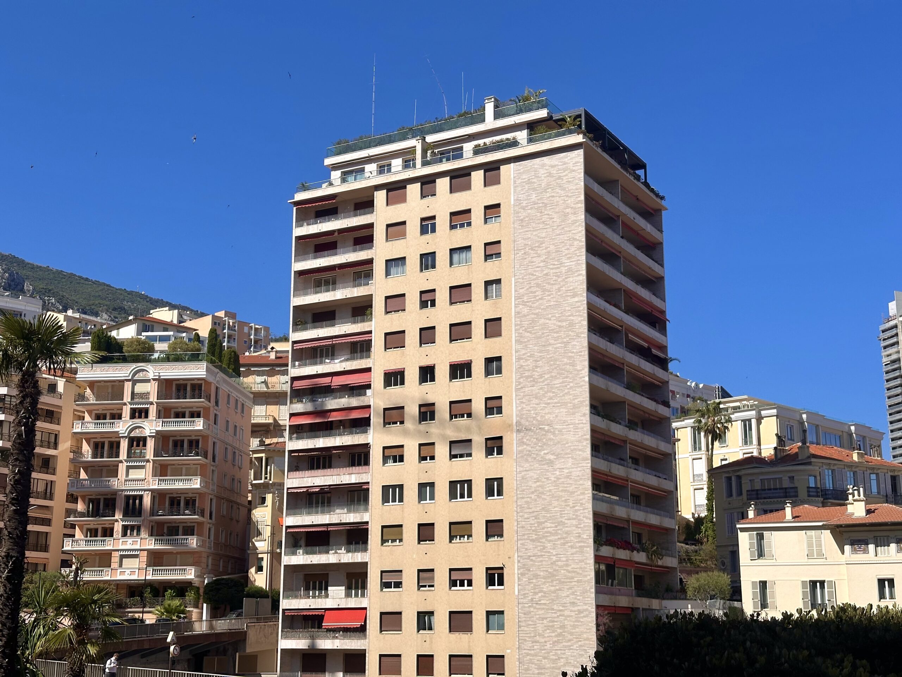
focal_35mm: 48
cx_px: 451
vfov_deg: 30.3
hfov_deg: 39.7
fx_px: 1251
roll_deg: +0.3
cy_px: 338
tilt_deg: +13.2
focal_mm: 6.86
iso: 64
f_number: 1.78
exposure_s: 1/7092
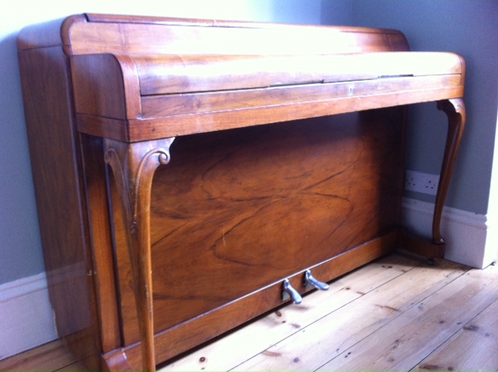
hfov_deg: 52.7
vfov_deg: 40.6
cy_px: 186
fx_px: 503
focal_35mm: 35
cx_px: 249
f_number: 2.8
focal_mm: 3.85
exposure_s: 1/15
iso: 200
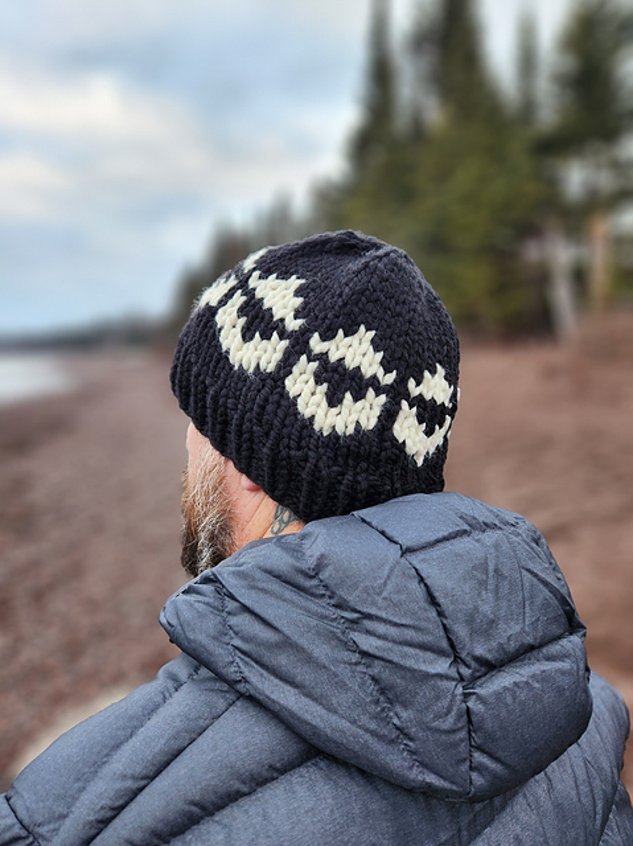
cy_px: 423
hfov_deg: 58.8
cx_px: 316
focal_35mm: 23
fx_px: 562
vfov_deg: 74.0
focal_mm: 5.4
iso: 64
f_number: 1.8
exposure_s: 1/120
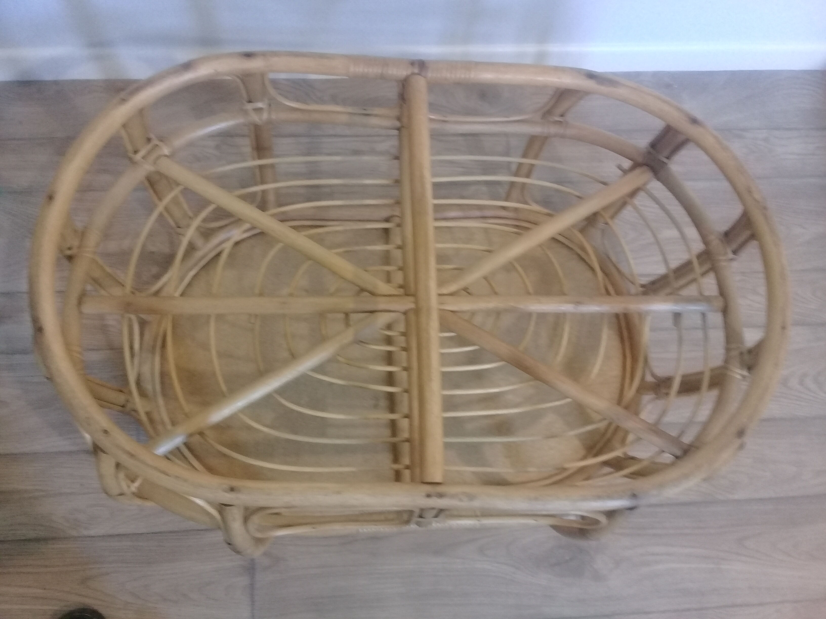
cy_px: 310
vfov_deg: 45.4
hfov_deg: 58.4
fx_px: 740
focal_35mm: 31
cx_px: 413
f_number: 2.2
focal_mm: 3.3
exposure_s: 1/17
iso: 250
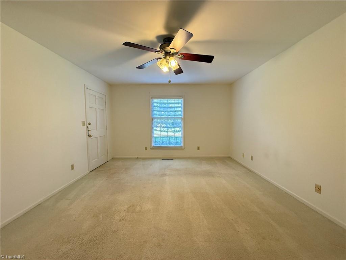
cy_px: 130
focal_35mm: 14
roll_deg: +0.3
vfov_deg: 85.7
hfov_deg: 102.1
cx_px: 173
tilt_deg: -3.9
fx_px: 140
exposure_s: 1/120
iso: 320
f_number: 2.2
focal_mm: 2.22
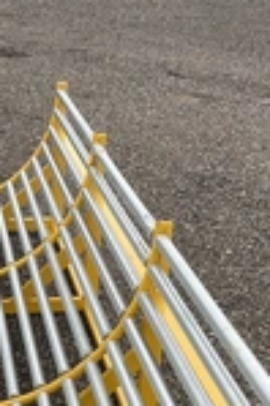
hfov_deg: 16.5
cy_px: 395
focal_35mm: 81
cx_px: 16
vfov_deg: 24.1
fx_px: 913
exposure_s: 1/1912
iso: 25
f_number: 1.8
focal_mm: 3
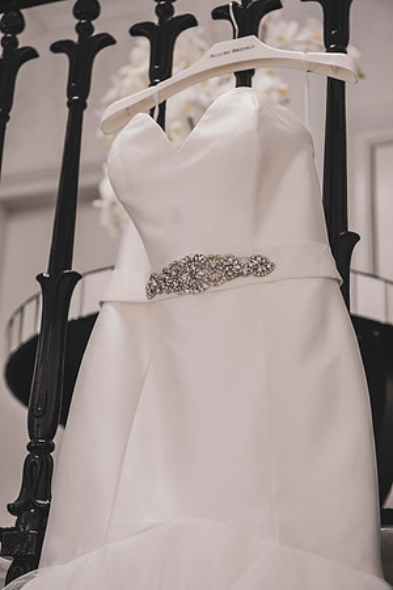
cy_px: 295
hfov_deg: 19.5
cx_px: 196
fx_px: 1146
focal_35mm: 70
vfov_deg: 28.8
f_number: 4.5
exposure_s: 1/80
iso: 400
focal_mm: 70
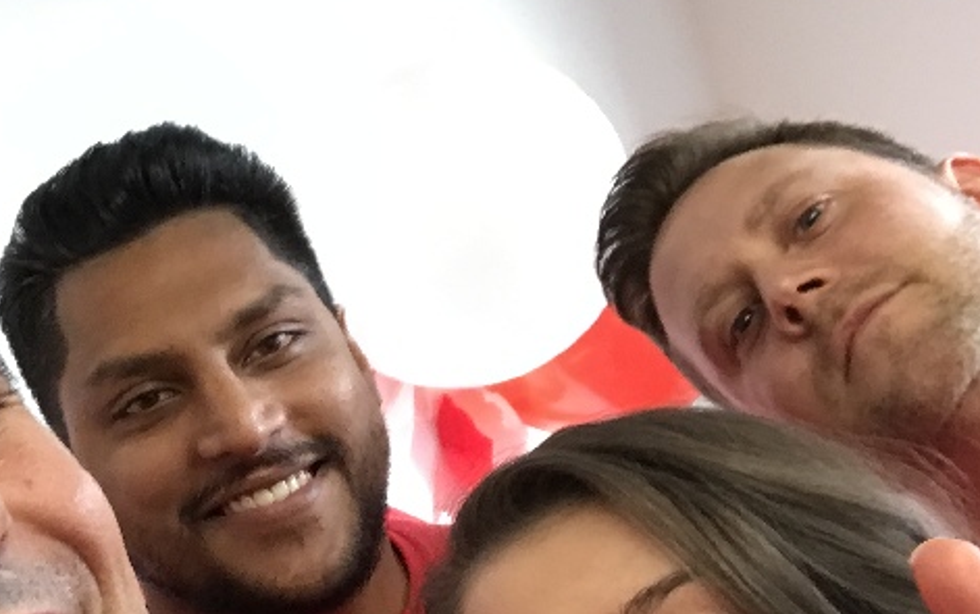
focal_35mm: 72
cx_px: 44
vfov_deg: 17.9
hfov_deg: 27.2
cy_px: 517
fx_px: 1924
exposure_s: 1/33
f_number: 2.2
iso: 100
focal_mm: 2.87
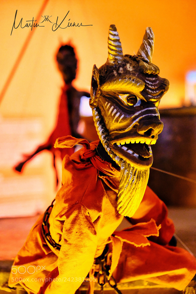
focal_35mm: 83
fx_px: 678
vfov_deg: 24.5
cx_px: 98
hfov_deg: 16.5
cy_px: 147
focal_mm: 55
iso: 6400
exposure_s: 1/7
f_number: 4
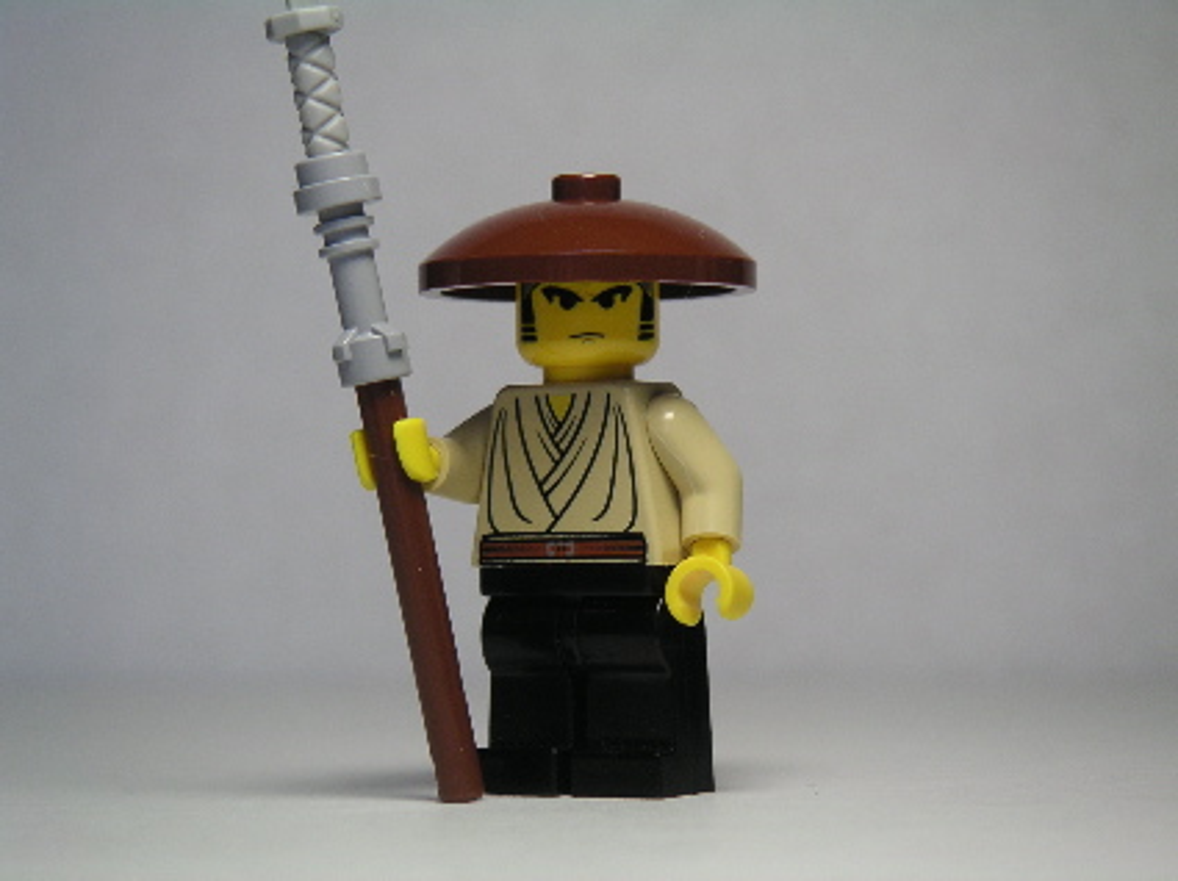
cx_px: 589
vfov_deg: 14.8
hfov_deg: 19.7
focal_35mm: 100
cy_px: 440
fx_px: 3400
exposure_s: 1/90
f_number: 3.5
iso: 64
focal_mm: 15.5
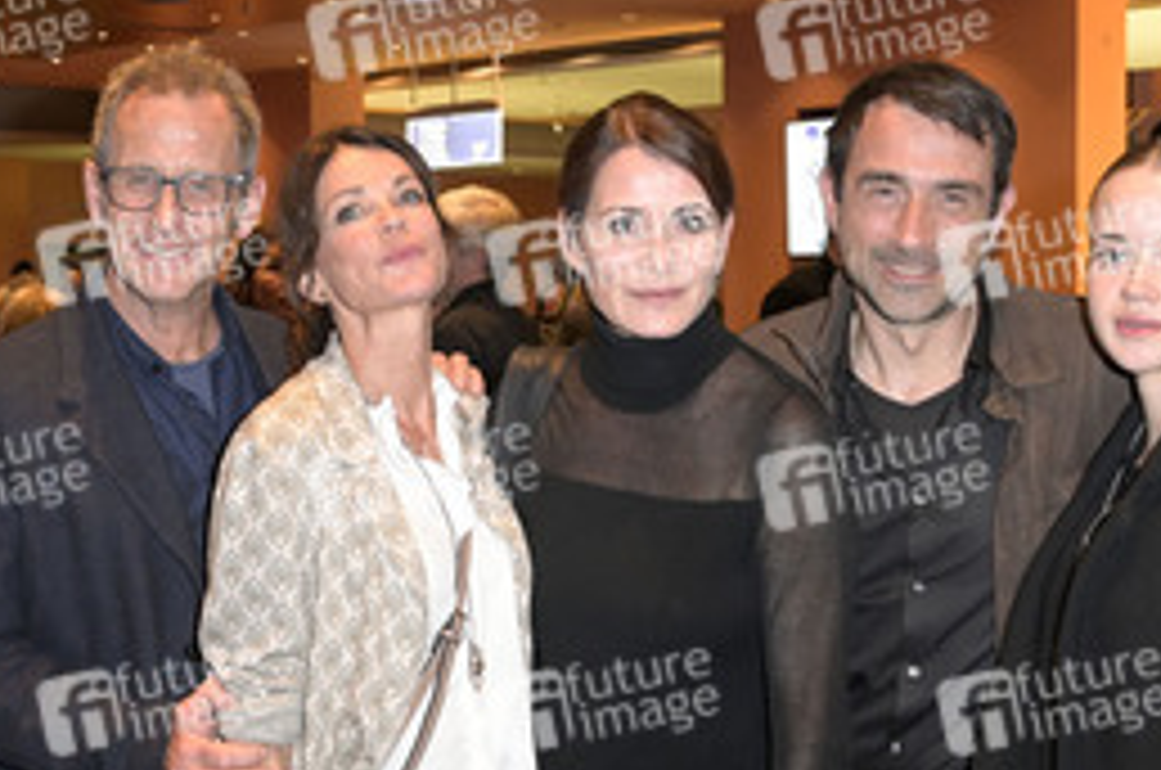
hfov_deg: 35.6
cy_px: 590
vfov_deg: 23.8
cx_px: 484
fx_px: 1803
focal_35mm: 56
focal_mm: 32
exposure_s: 1/60
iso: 4000
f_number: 6.3
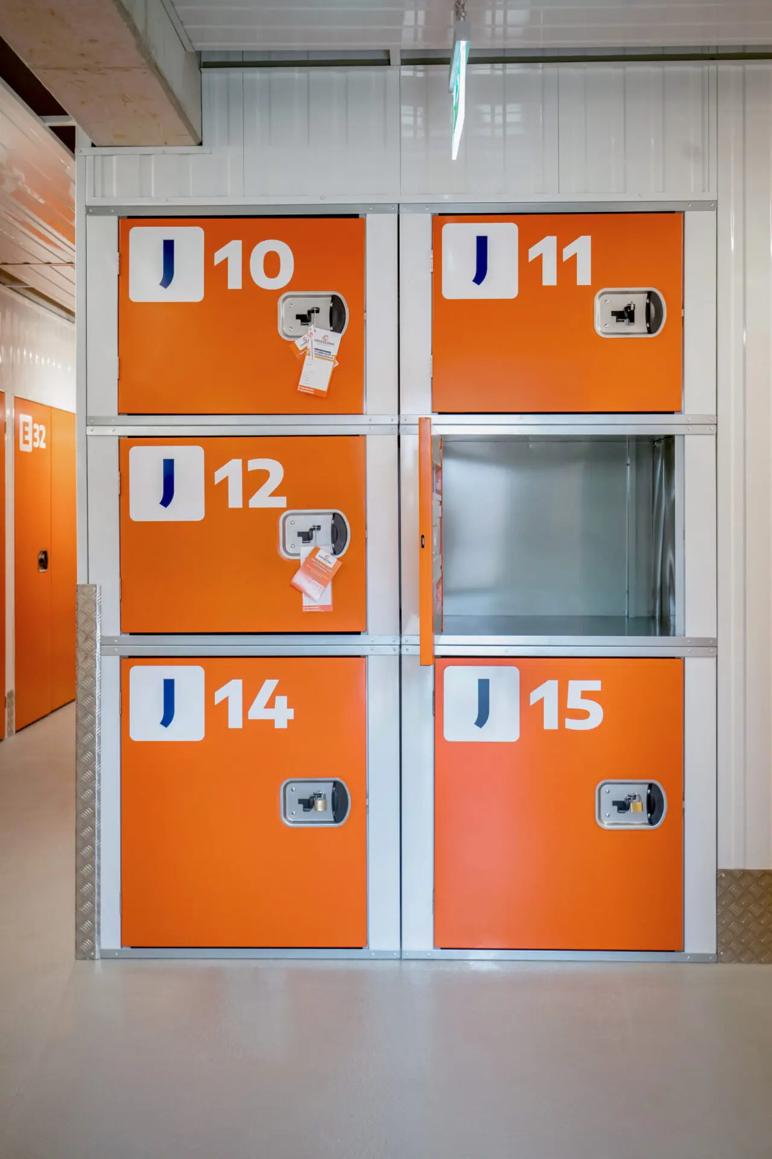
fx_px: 1126
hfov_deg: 37.9
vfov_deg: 54.4
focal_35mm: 35
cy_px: 580
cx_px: 386
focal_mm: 35
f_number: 4
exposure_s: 1/100
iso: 1000
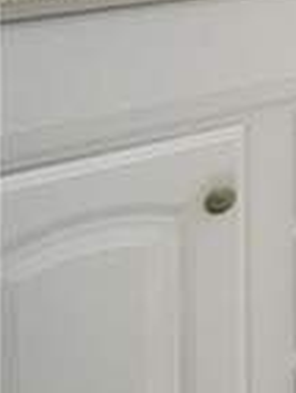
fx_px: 716
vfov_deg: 24.1
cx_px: 661
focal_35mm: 63
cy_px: -196
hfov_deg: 15.7
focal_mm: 2.22
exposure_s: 1/120
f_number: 2.2
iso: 100
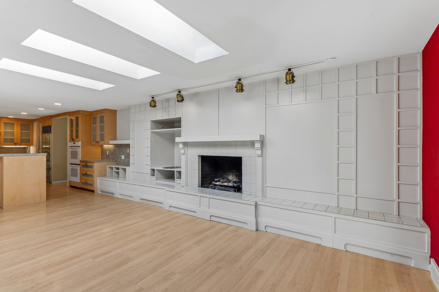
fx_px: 207
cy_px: 146
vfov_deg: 70.4
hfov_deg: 93.3
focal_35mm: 17
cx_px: 220
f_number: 8
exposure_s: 1/50
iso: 400
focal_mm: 17
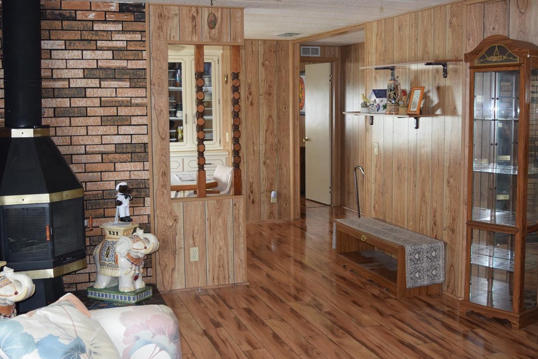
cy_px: 169
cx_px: 302
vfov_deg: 31.2
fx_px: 642
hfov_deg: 45.4
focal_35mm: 43
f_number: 4
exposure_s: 1/60
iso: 800
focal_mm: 22
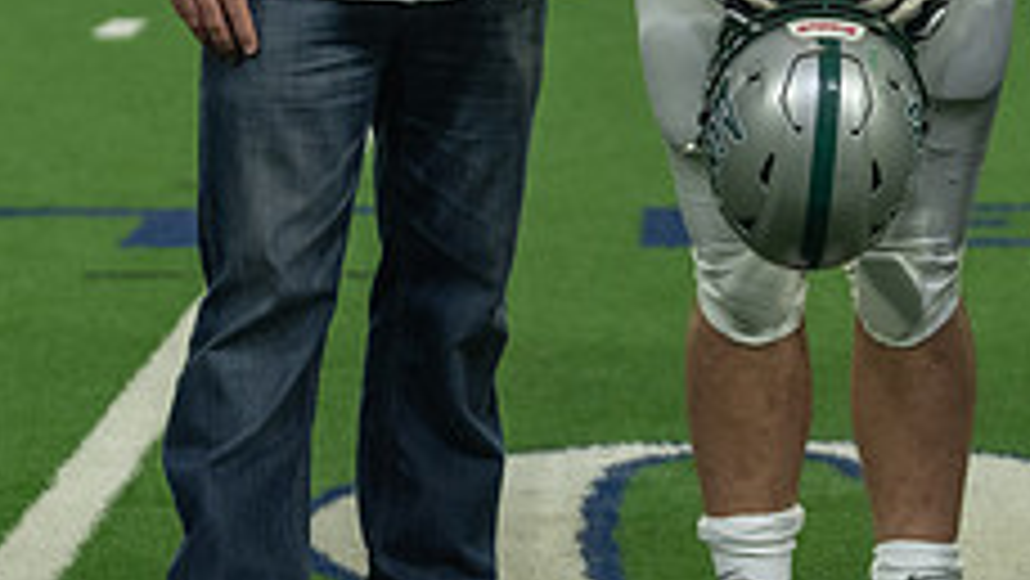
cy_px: -161
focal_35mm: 244
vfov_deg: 5.0
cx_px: 816
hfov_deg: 8.8
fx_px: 6666
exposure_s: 1/320
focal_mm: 70
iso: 1000
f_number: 2.8
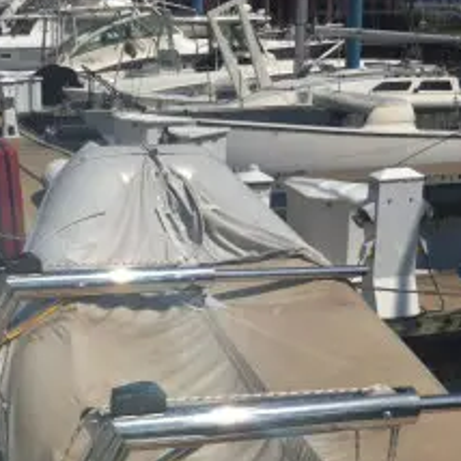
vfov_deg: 22.8
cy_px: 486
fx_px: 1085
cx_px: 197
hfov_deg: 24.0
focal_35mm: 72
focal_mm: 3.85
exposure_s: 1/6033
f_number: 2.8
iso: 100
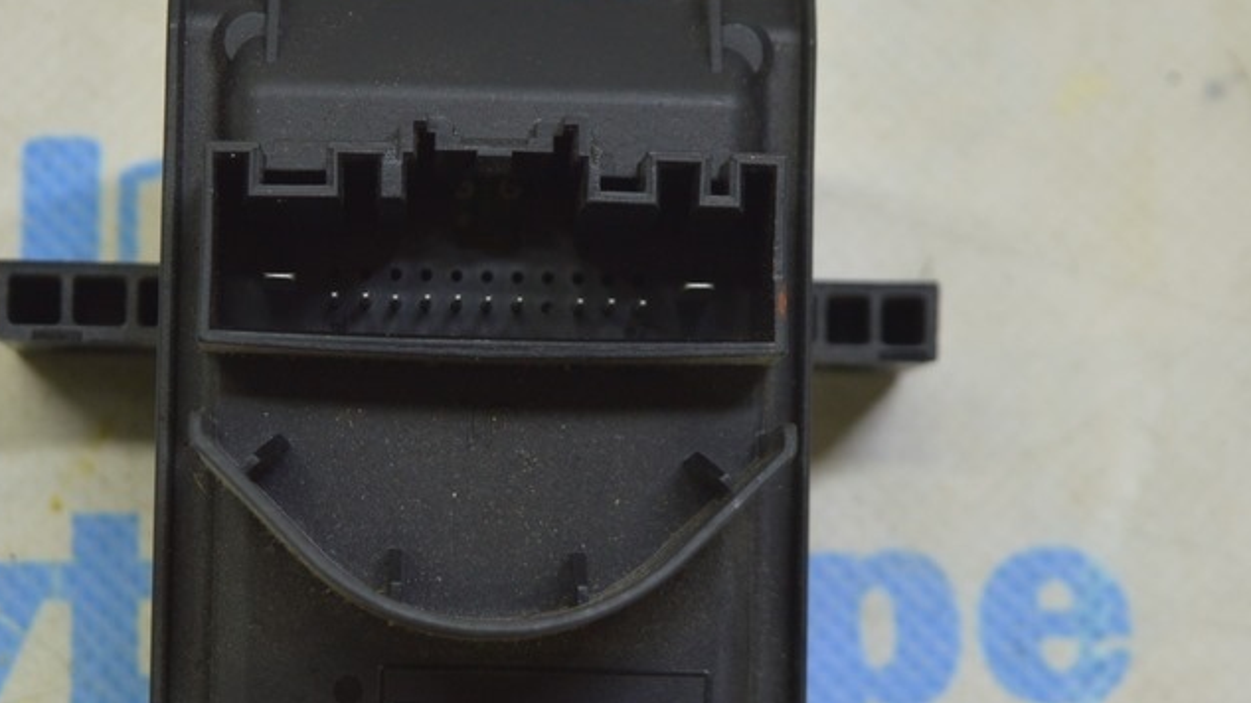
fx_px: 4047
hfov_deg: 17.5
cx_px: 447
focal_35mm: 122
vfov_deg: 9.9
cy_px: 493
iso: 400
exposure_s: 1/25
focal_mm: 48
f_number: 5.6
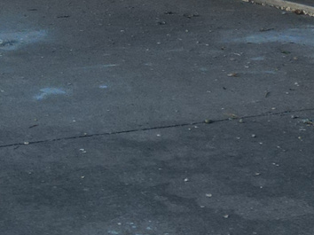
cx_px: -128
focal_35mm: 139
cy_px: -85
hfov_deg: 13.5
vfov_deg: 10.4
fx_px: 1260
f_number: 1.7
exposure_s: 1/2000
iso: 100
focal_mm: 6.72
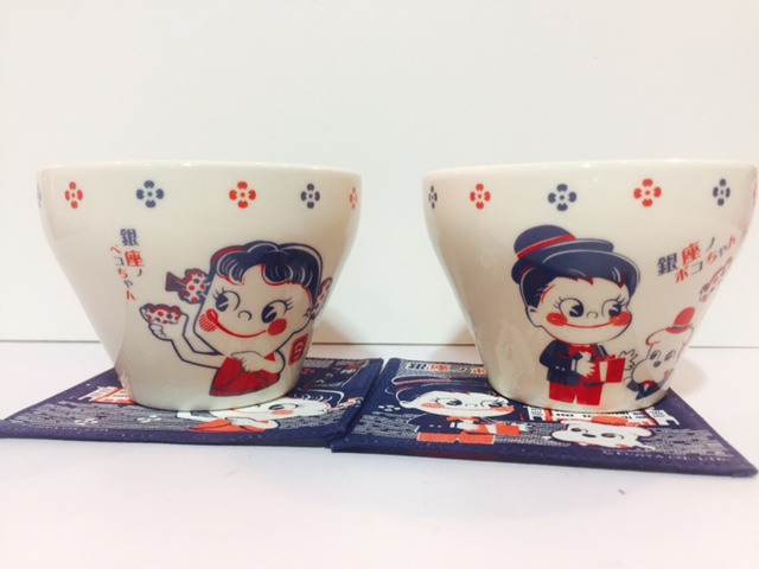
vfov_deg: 48.2
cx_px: 380
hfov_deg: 61.7
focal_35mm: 29
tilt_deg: -2.4
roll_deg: -1.6
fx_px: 636
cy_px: 284
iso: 100
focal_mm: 4.15
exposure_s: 1/33
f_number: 2.2
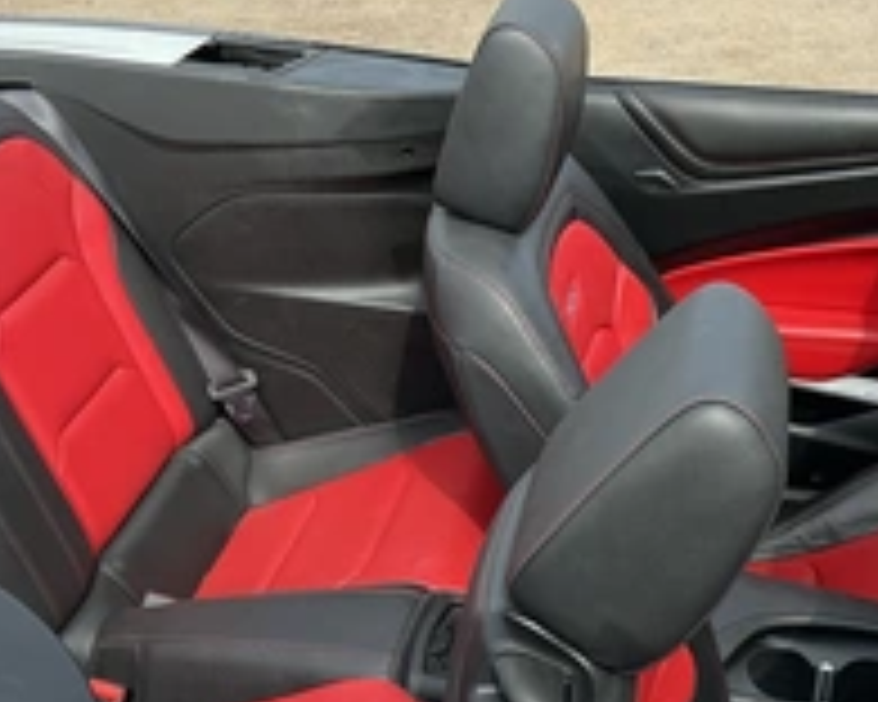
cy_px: 598
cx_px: 486
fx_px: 1455
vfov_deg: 26.4
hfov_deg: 33.5
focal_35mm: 56
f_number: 1.8
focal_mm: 3
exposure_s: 1/1121
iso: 25
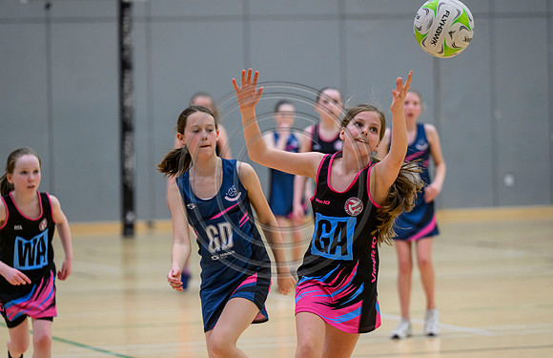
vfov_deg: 7.3
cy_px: 214
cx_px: 323
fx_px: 2813
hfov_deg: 11.2
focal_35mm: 185
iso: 3200
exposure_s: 1/1250
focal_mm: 155
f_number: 3.2
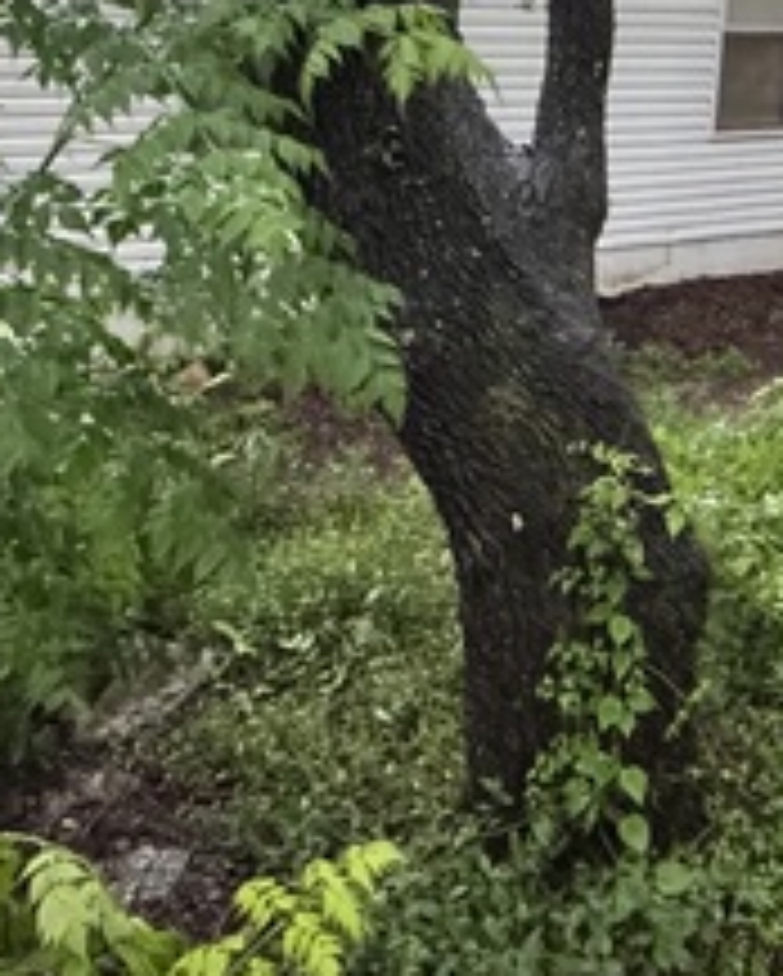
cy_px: 166
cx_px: 569
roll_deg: -3.7
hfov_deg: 35.1
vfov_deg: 41.5
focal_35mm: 42
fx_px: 1215
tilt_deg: -12.0
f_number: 2.2
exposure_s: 1/49
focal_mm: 2.22
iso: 1250
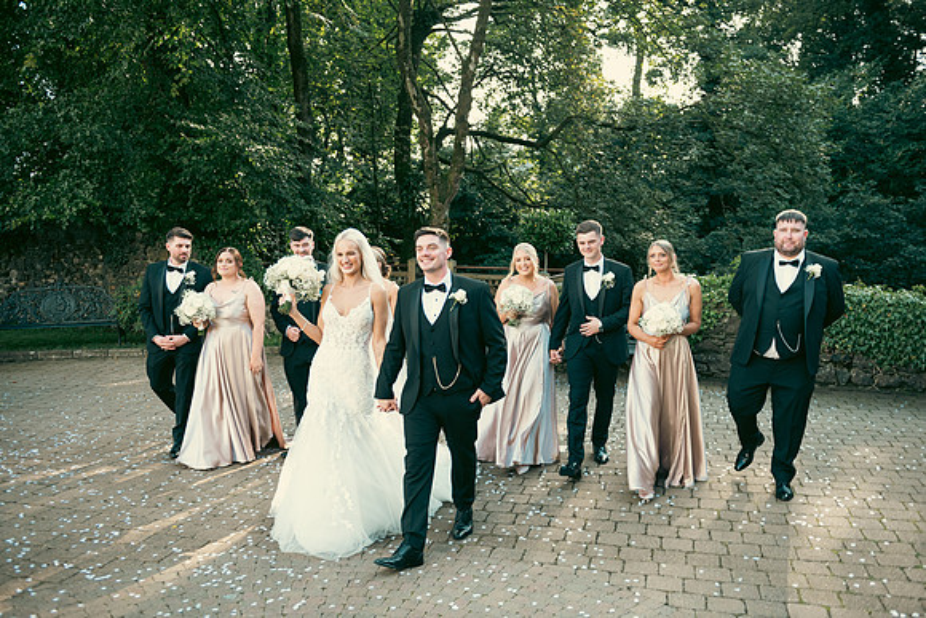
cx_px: 463
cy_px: 309
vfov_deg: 41.1
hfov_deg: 58.7
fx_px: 823
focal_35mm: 32
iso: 160
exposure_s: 1/160
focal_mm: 32
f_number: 3.5
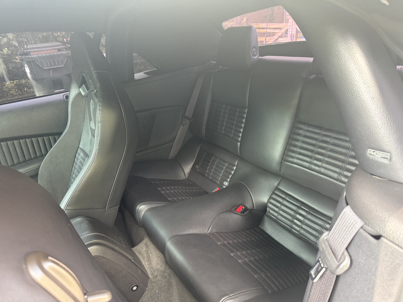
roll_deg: +2.5
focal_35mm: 24
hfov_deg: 71.6
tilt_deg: -22.8
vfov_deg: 56.8
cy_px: 151
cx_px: 202
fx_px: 279
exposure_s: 1/60
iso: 320
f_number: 1.78
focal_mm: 6.76
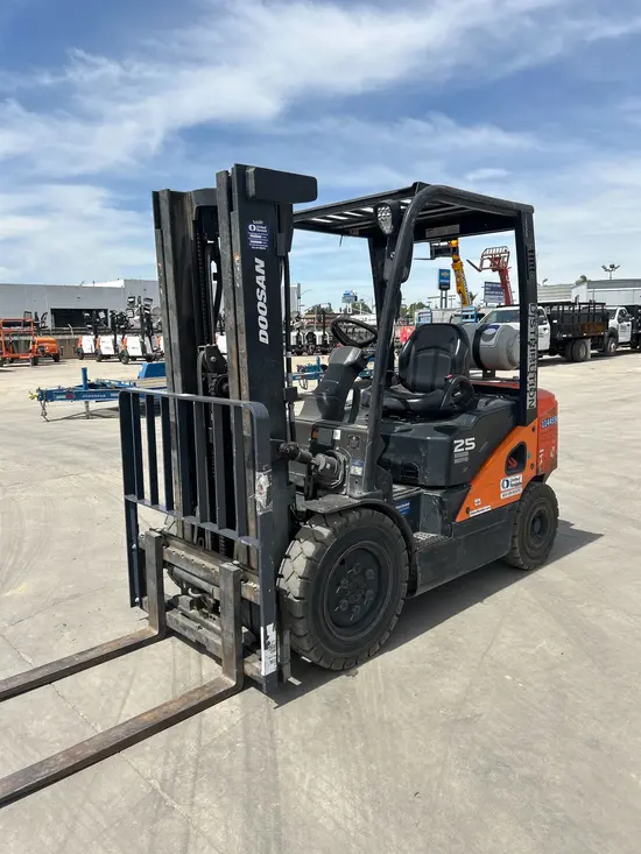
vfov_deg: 67.3
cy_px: 427
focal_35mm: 26
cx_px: 320
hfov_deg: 53.1
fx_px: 642
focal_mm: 5.7
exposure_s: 1/5076
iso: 50
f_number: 1.5
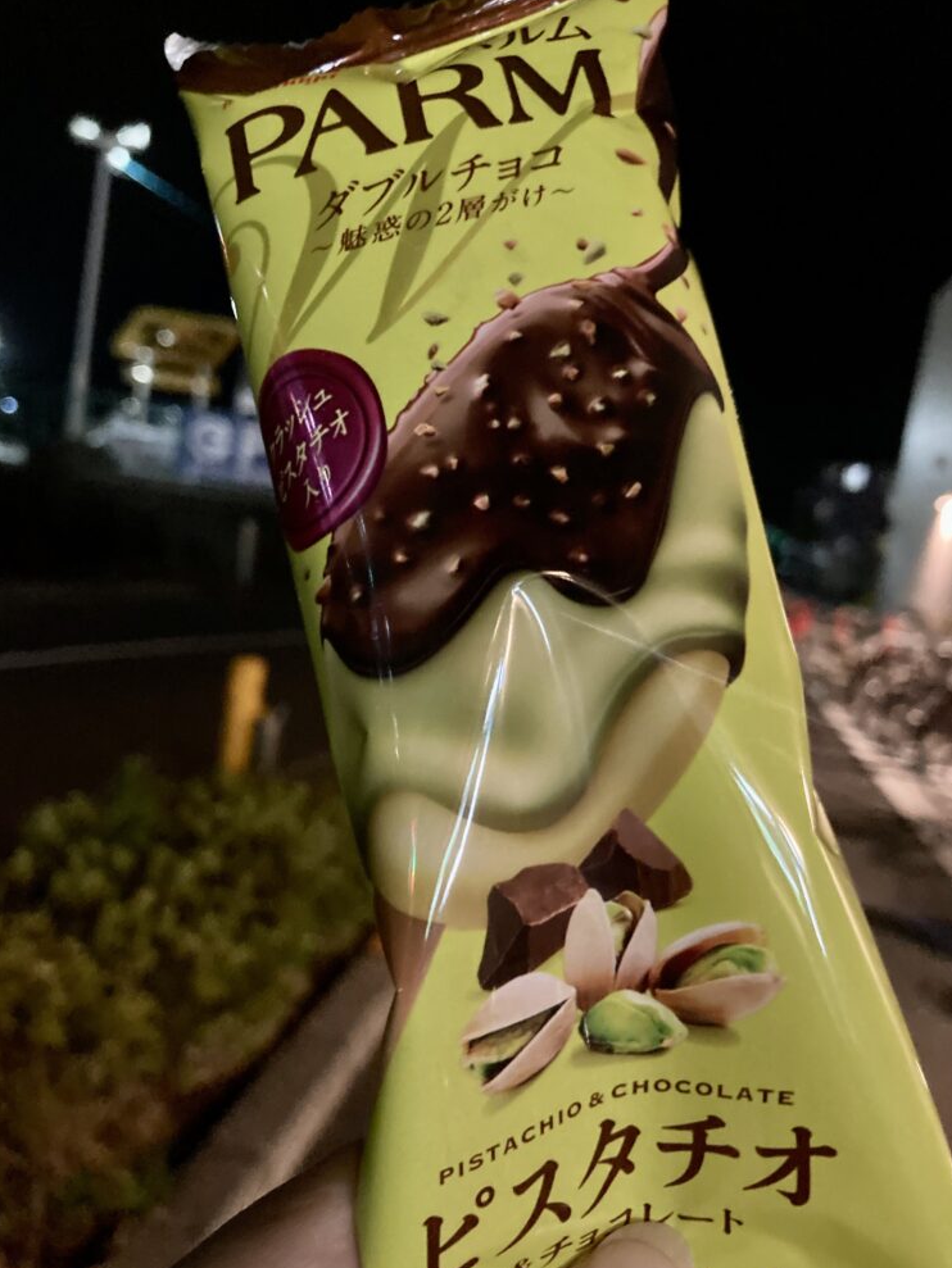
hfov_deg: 48.2
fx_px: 1063
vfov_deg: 61.7
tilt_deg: -6.4
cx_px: 468
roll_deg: -8.7
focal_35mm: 29
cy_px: 631
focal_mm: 3.99
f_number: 1.8
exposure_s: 1/17
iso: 640
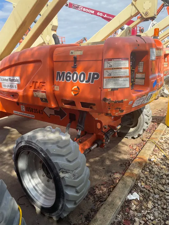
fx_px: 169
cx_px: 84
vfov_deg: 67.3
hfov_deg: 53.1
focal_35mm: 26
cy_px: 112
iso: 50
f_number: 1.6
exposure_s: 1/1795
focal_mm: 4.2
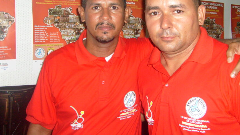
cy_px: 48
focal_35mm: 45
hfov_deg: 45.4
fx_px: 286
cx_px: 131
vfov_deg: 26.4
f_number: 2.8
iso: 100
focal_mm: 5.8
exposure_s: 1/45
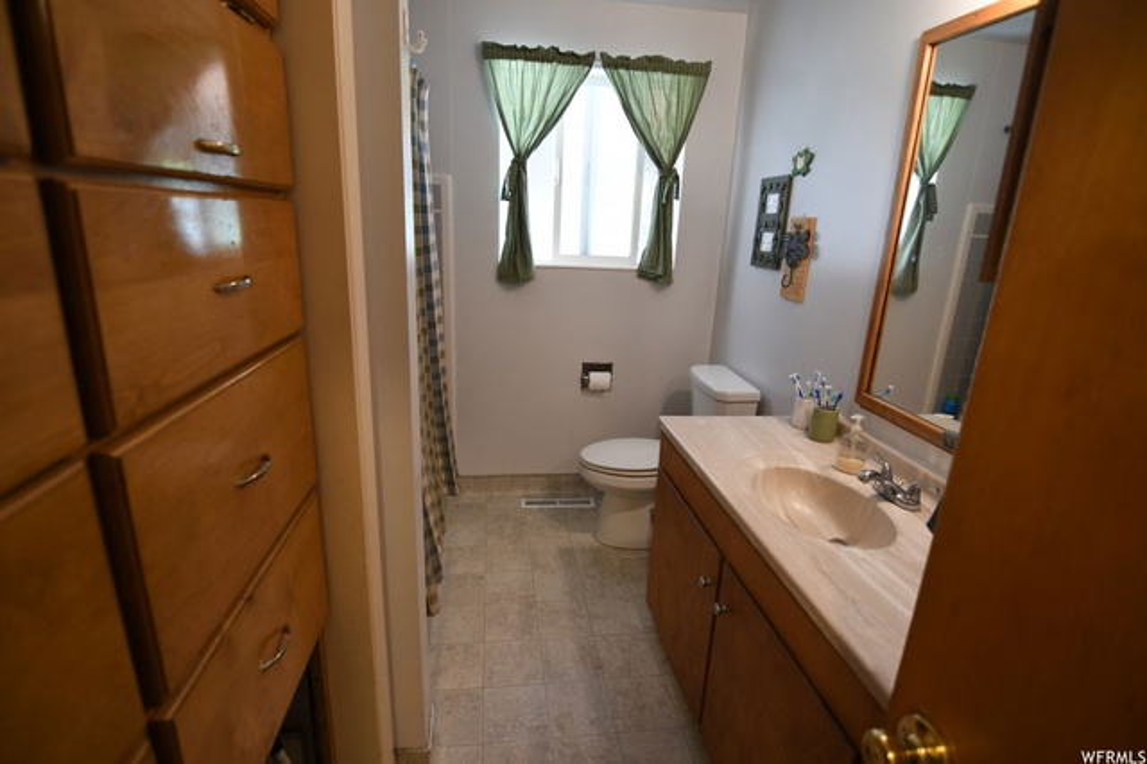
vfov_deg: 69.6
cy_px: 382
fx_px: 549
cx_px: 574
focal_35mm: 17
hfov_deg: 92.5
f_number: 2.8
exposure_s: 1/20
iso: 320
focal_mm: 11.5
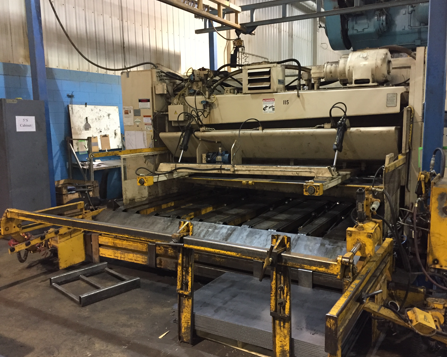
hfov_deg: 57.1
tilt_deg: -8.7
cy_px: 177
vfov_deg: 47.1
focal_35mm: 31
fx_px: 410
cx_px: 243
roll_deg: +0.2
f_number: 2.2
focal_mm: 4.15
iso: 250
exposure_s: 1/24
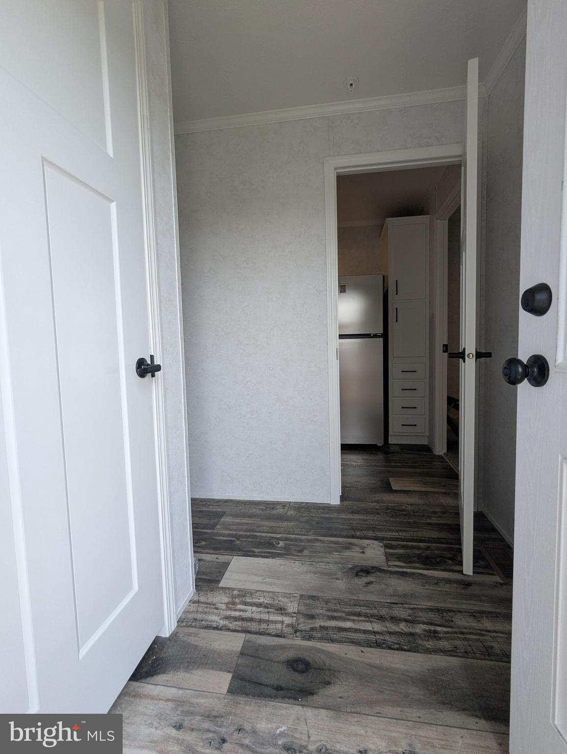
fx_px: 349
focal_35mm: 16
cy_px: 377
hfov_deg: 78.2
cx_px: 284
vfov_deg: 94.4
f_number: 2.2
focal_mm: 2.35
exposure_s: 1/120
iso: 63
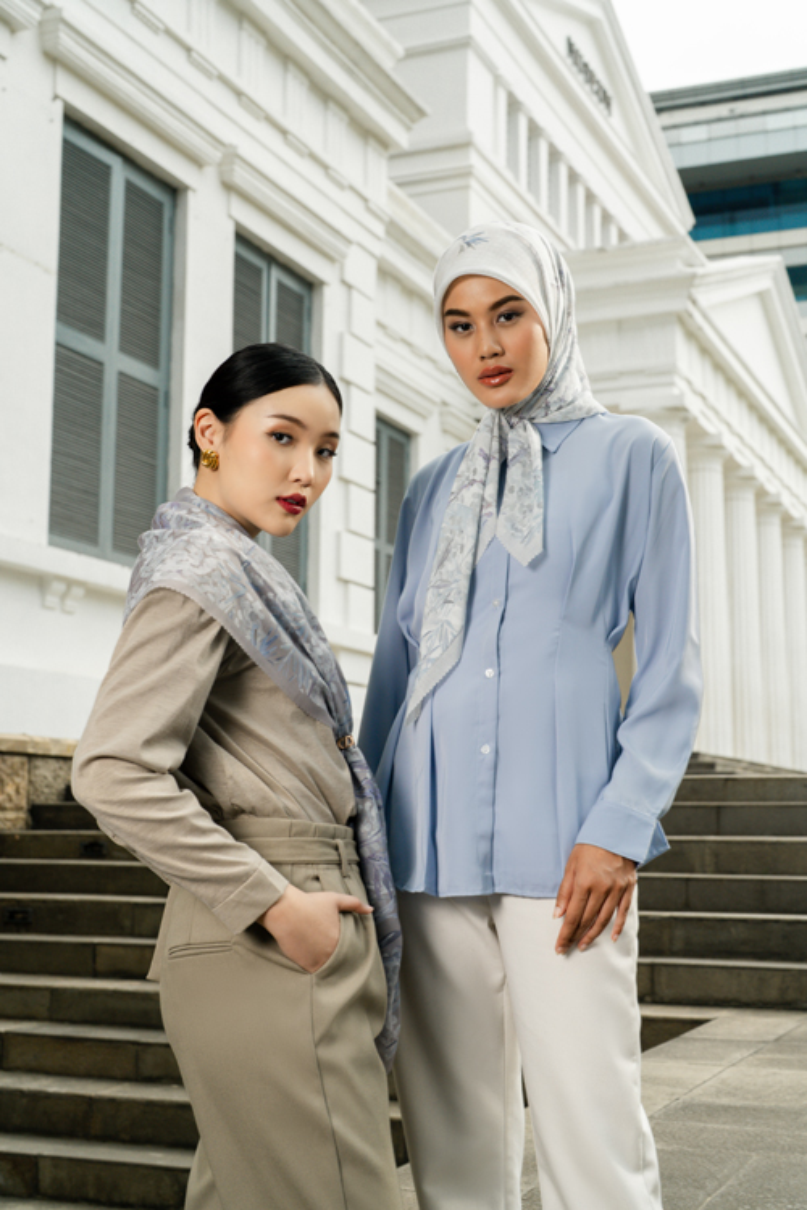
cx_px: 404
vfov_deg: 39.6
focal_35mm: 50
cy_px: 605
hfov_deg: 27.0
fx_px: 1681
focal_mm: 50
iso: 500
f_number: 5.6
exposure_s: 1/125
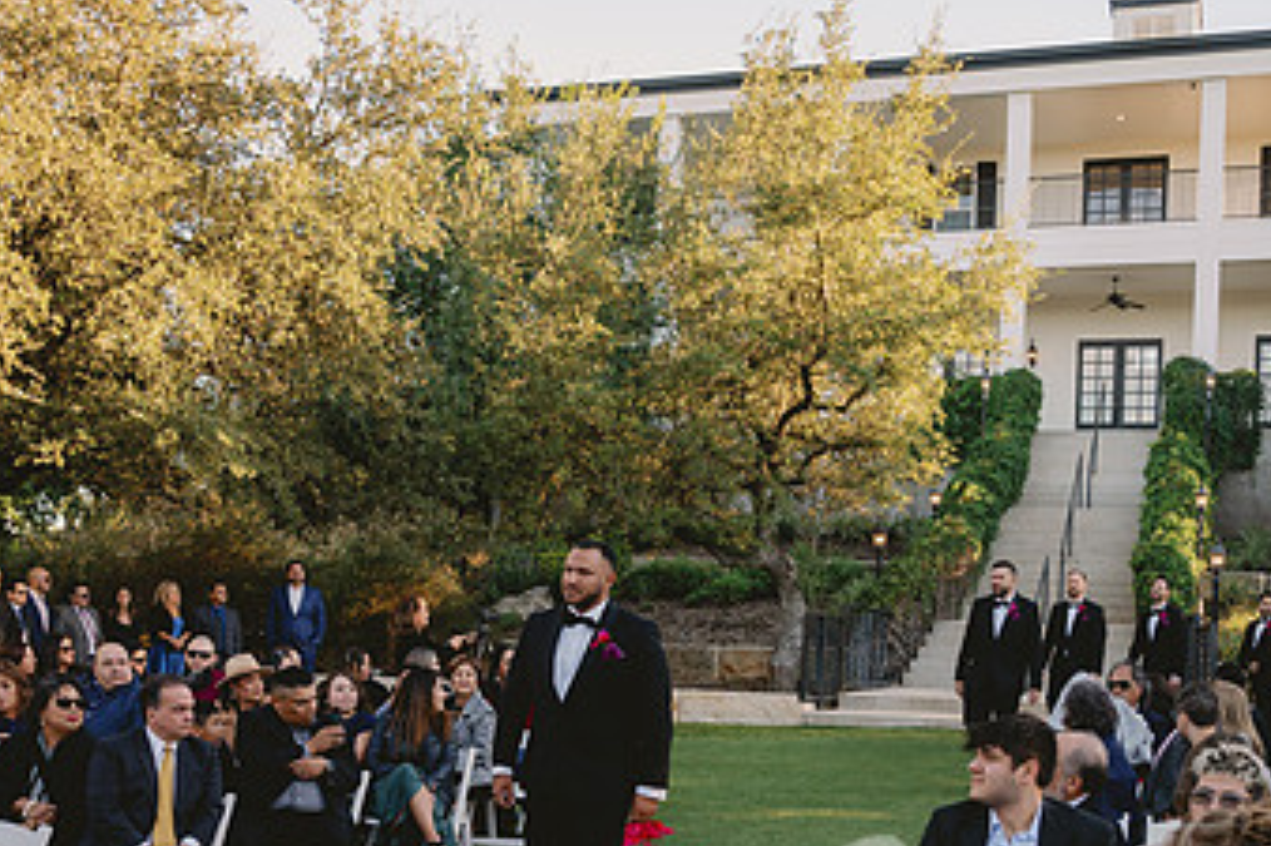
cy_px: 624
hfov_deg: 42.7
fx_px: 1623
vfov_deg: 28.8
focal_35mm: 46
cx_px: 688
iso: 320
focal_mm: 24
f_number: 2.8
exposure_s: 1/640
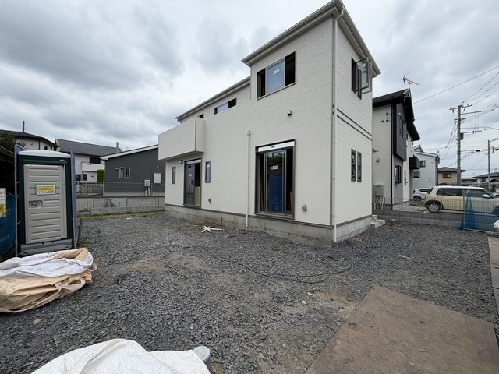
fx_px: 202
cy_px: 187
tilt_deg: +0.7
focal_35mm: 14
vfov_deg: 85.7
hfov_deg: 102.1
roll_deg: -0.1
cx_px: 250
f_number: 2.2
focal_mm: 2.22
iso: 20
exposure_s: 1/864
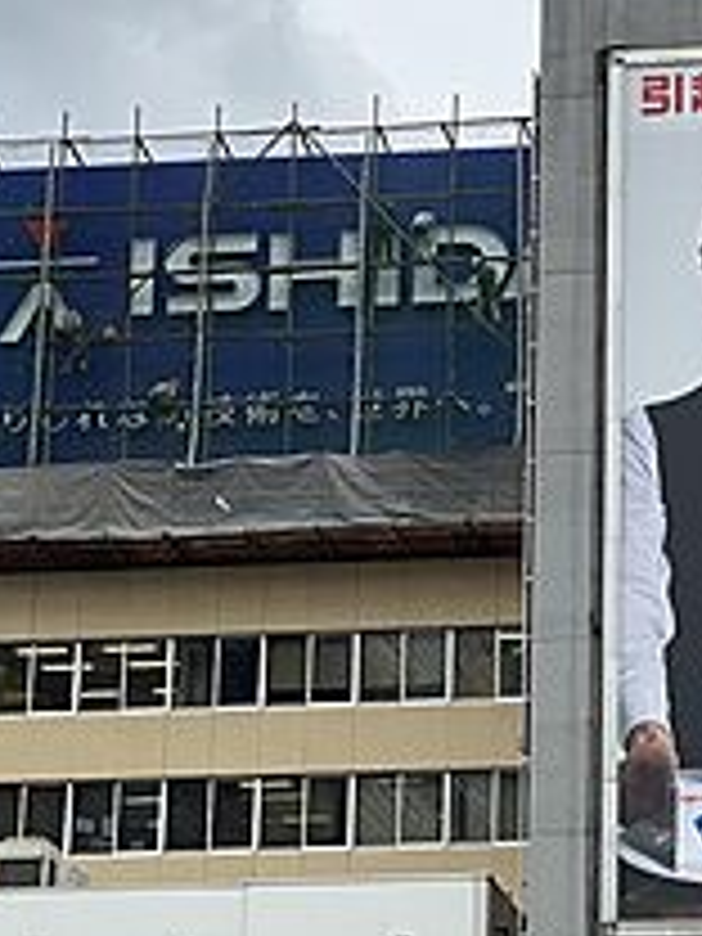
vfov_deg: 16.3
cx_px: 684
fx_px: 3245
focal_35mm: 120
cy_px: 706
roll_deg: -0.1
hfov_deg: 12.2
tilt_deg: +17.0
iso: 20
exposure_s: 1/623
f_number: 2
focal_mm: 6
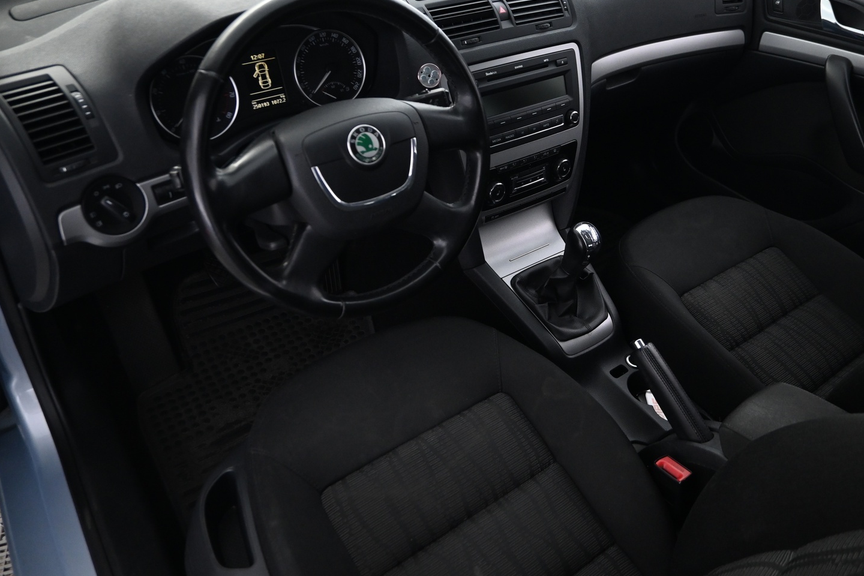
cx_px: 473
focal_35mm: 27
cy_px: 259
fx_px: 648
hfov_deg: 67.2
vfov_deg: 47.9
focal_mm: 16
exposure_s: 1/15
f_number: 3.5
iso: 1600
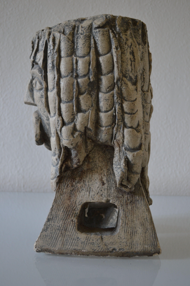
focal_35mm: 42
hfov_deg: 31.9
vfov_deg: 46.4
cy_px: 143
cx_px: 95
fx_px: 332
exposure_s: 1/15
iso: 400
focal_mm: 28
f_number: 4.5
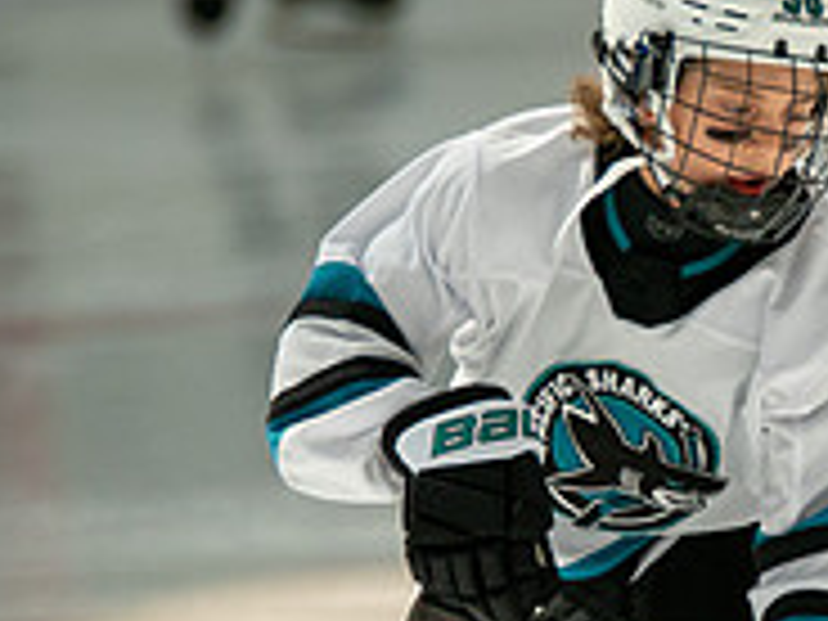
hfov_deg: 1.9
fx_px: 24518
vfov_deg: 1.5
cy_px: 519
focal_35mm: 1025
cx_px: 706
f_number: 2.8
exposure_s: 1/6400
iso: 1600
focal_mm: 274
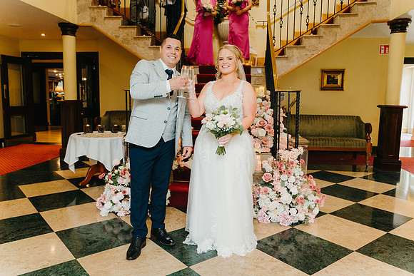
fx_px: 322
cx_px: 207
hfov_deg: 65.5
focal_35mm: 28
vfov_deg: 46.4
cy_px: 138
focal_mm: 28
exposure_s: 1/160
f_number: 2.8
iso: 1250
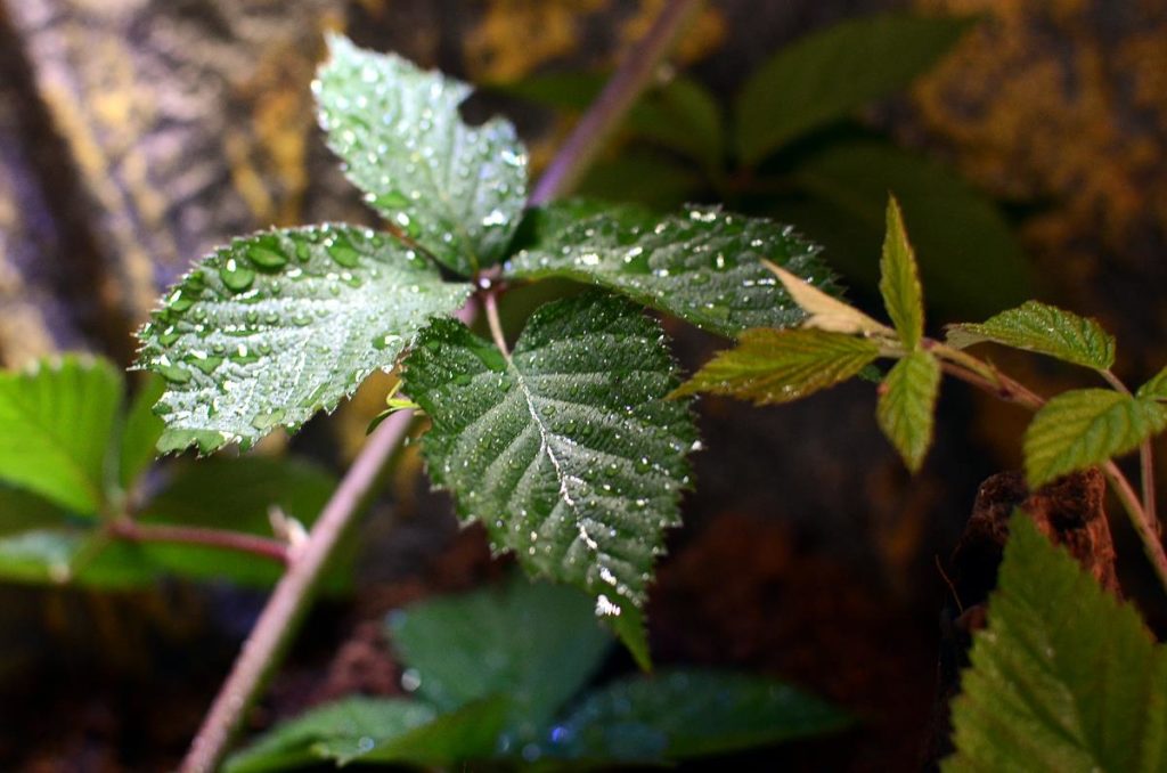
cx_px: 584
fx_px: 1698
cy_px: 386
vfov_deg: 25.6
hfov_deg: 37.9
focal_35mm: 52
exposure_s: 1/80
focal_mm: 35
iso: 800
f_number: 2.8
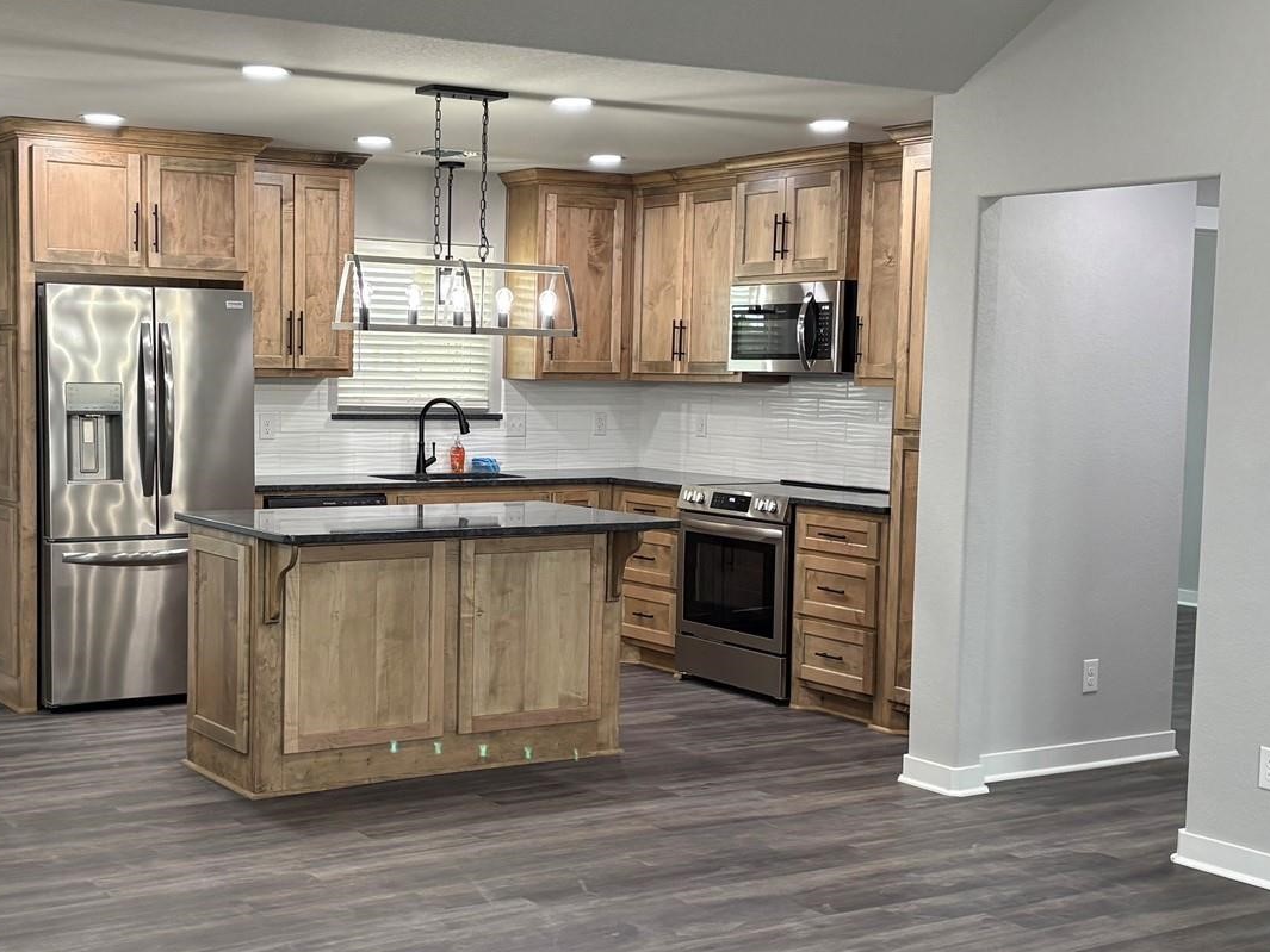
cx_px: 482
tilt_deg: -4.2
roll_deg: -0.5
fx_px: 1835
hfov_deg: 38.0
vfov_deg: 29.1
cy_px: 505
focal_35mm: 50
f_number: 1.6
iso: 125
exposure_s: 1/122
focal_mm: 5.96
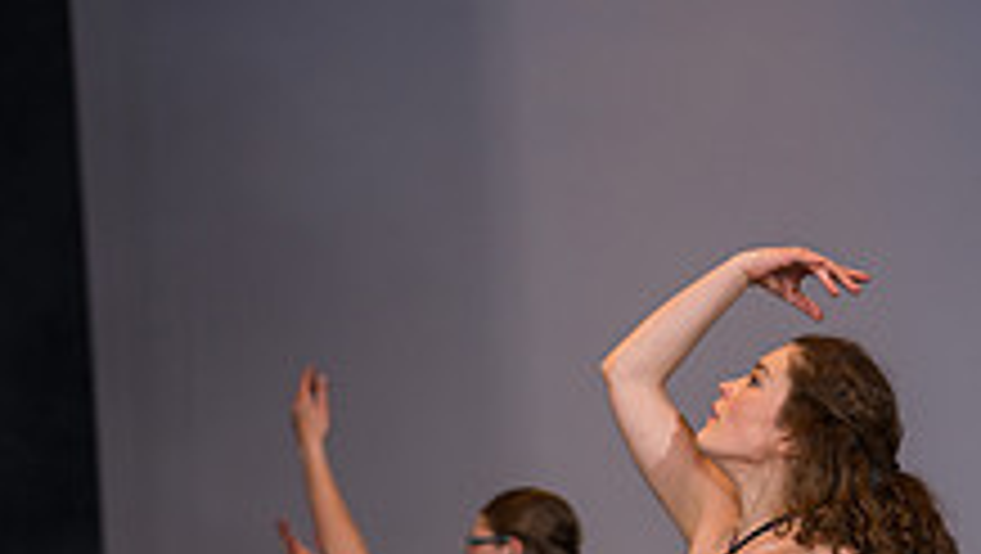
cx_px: 666
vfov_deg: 5.8
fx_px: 5336
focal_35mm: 205
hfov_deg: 10.5
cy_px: 973
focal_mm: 95
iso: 500
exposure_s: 1/500
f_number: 2.8
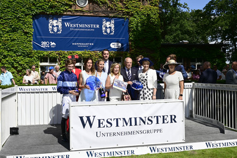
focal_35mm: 36
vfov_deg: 36.8
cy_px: 79
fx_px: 237
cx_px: 118
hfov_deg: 53.2
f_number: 10
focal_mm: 36
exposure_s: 1/250
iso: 100
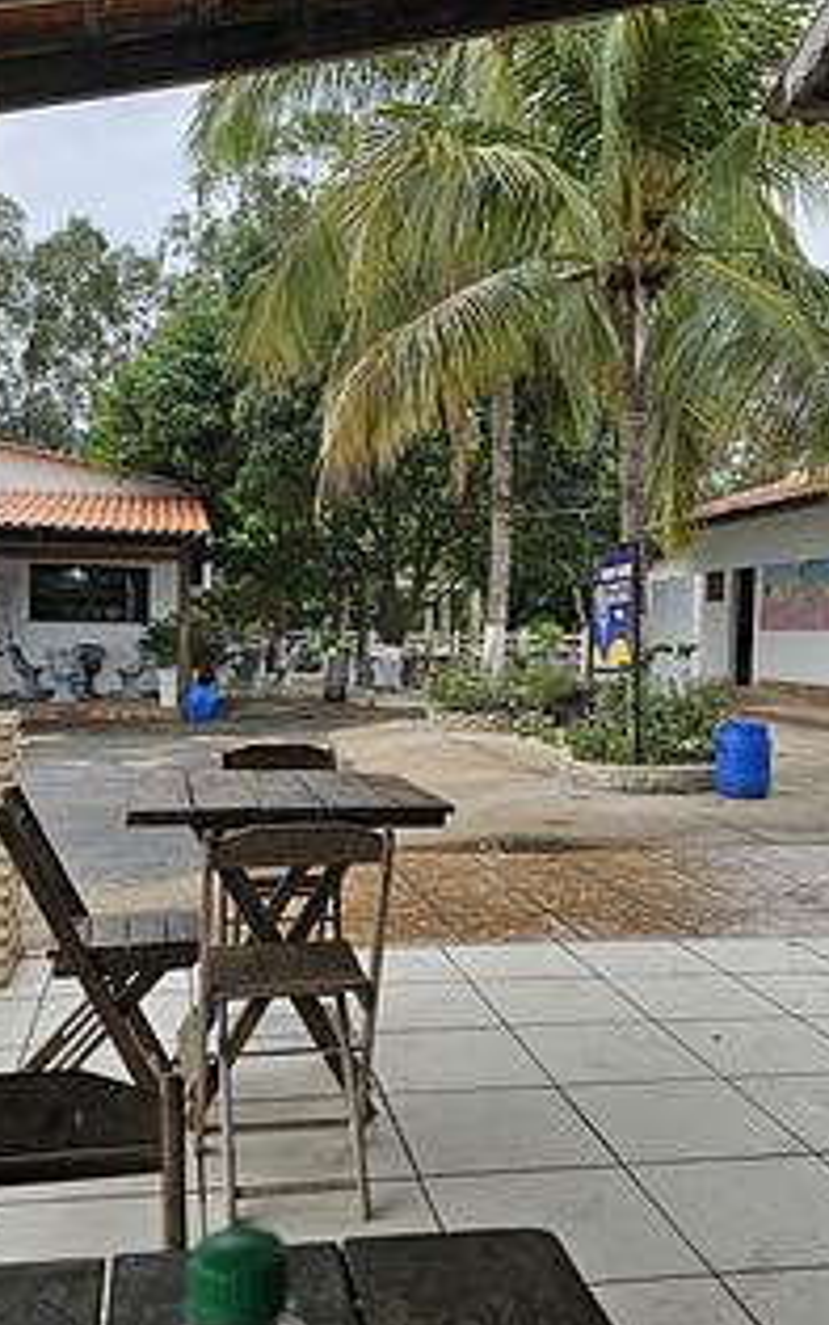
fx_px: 1192
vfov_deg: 58.1
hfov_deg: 38.3
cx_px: 398
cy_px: 665
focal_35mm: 33
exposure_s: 1/241
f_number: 1.7
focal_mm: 6.3
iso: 16
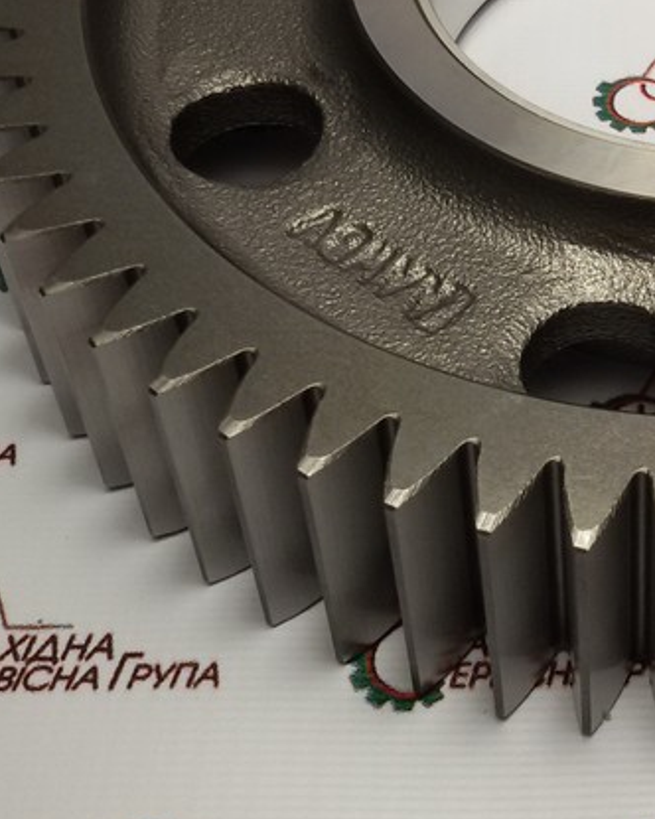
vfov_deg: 25.5
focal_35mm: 73
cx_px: 726
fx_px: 1769
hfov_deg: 20.0
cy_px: 130
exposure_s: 1/102
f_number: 2.4
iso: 40
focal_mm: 2.93
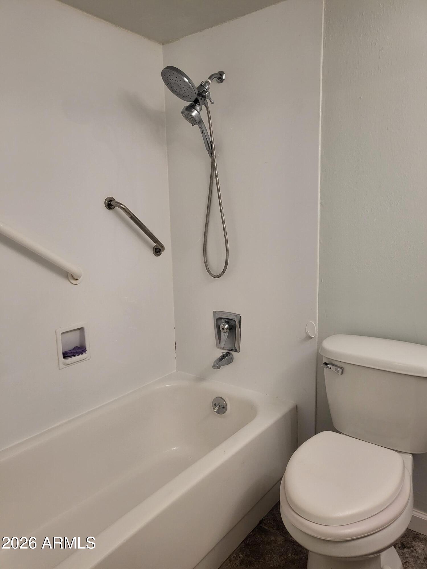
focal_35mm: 26
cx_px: 214
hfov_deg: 53.1
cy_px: 284
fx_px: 428
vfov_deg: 67.3
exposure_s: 1/40
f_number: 1.8
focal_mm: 4.25
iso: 250
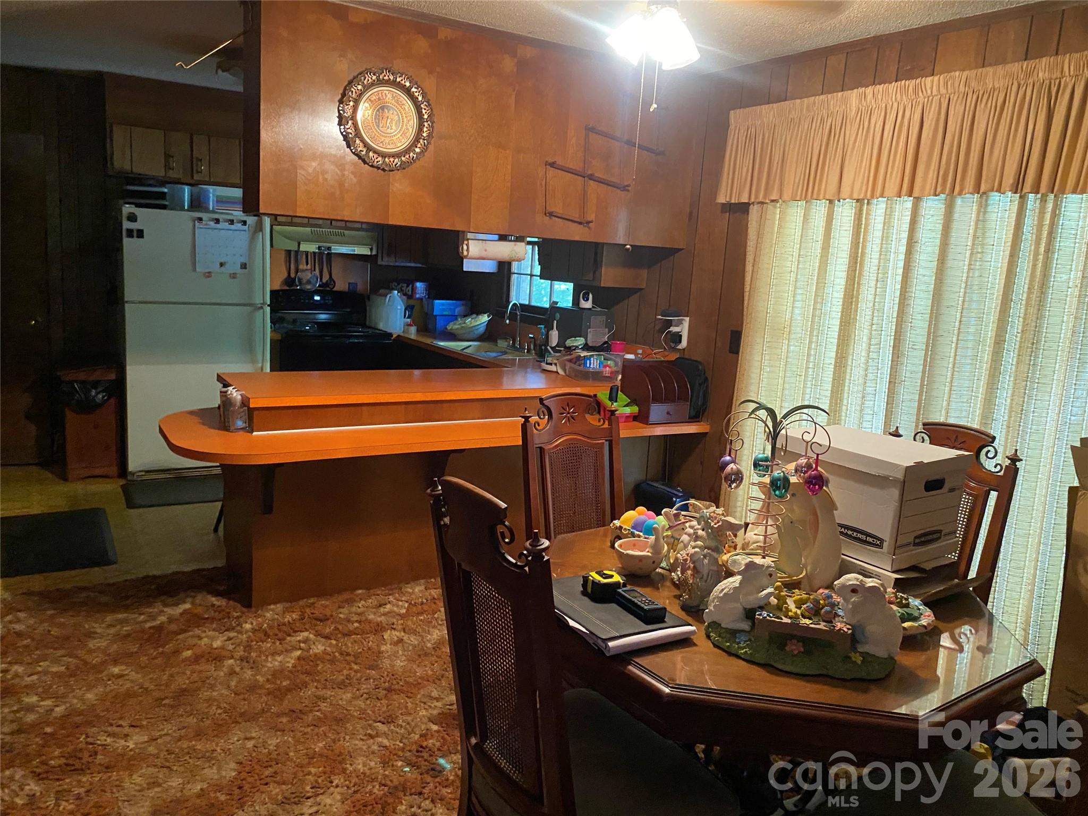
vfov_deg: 53.1
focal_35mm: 26
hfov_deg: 67.3
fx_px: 817
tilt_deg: -12.5
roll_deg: -3.7
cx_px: 544
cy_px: 408
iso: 500
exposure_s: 1/30
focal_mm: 4.25
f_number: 1.8
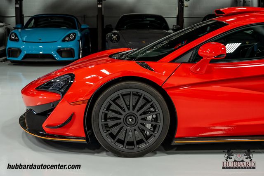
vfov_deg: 24.2
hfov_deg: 35.6
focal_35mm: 56
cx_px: 132
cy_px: 88
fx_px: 411
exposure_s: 1/60
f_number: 5
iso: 800
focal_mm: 56
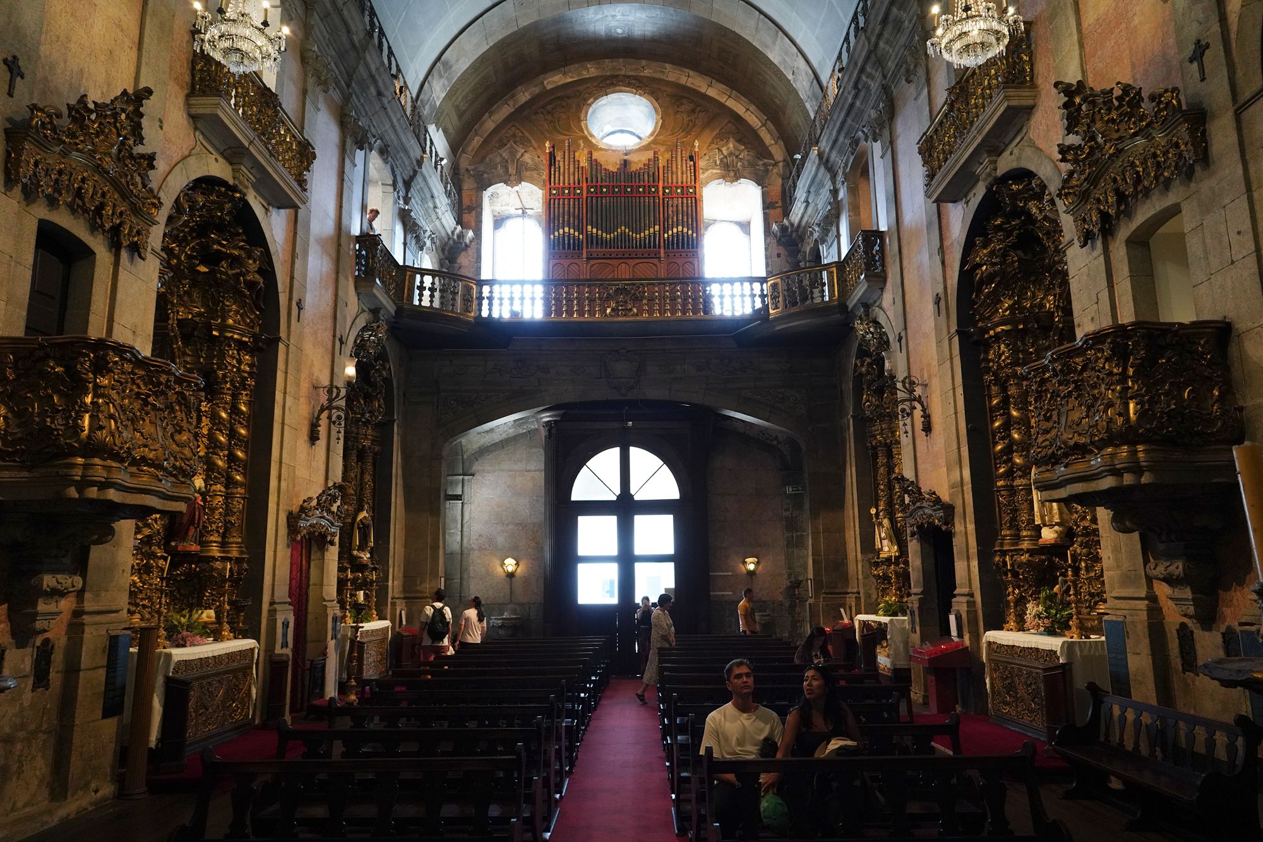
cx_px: 632
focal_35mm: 24
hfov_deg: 73.7
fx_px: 842
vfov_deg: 53.1
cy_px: 421
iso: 3200
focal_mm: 24
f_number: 5.6
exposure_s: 1/80
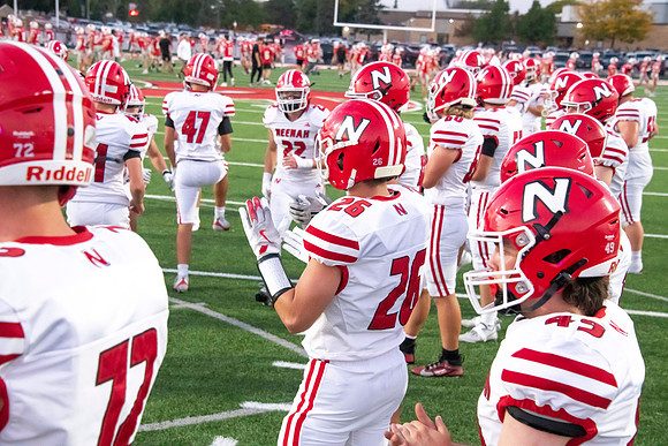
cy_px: 223
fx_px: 1299
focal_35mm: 70
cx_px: 334
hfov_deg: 28.8
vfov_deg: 19.5
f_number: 7.1
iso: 10000
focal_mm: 70
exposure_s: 1/500
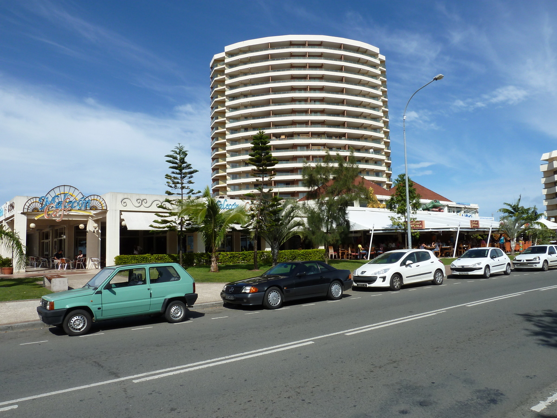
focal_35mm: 25
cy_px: 209
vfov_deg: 54.9
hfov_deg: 69.4
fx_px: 402
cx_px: 278
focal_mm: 4.1
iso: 80
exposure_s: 1/400
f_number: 5.6
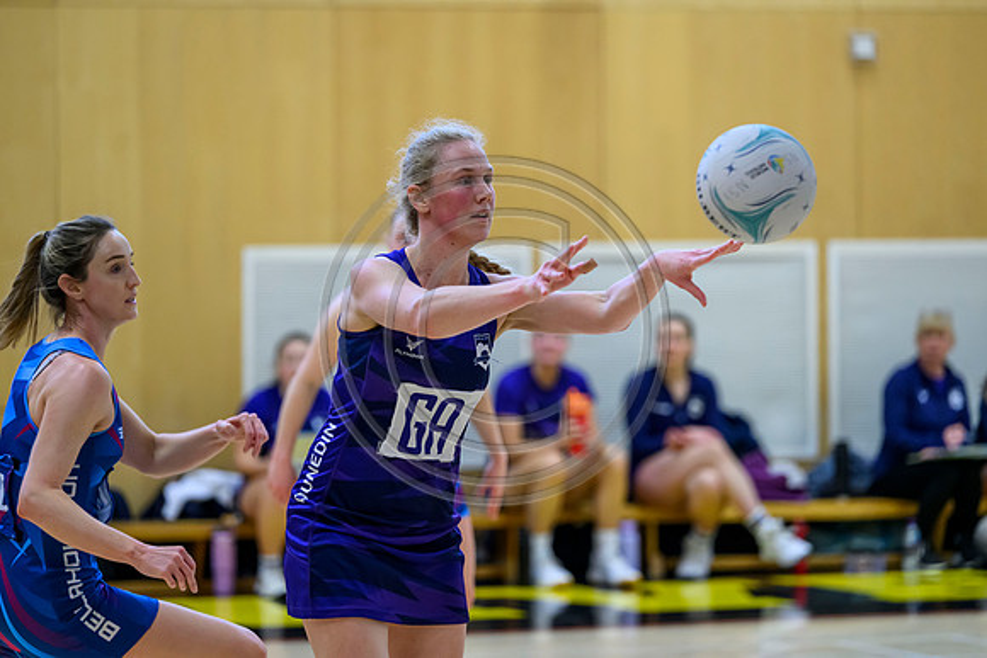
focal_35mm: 173
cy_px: 329
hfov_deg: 11.9
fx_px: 4742
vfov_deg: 7.9
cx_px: 494
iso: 4000
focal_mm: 170
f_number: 3.2
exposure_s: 1/1000
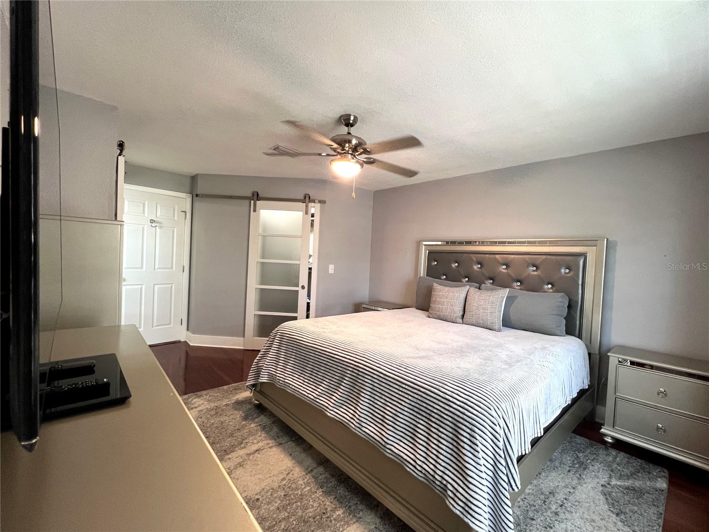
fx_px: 266
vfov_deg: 89.9
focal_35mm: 13
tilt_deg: -2.1
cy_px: 266
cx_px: 354
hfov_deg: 106.2
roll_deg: -2.9
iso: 250
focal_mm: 1.57
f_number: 1.8
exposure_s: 1/60
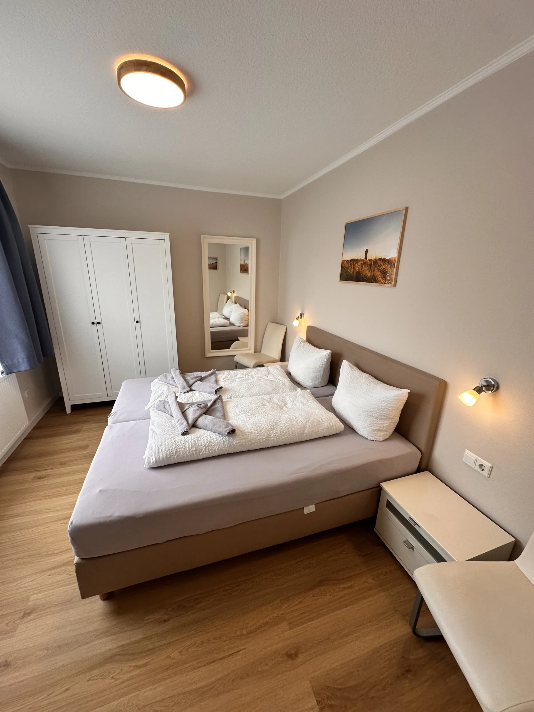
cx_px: 267
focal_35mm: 14
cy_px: 356
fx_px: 288
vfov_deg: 102.1
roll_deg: -2.4
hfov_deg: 85.7
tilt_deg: -16.8
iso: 80
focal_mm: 2.22
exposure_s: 1/100
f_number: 2.2
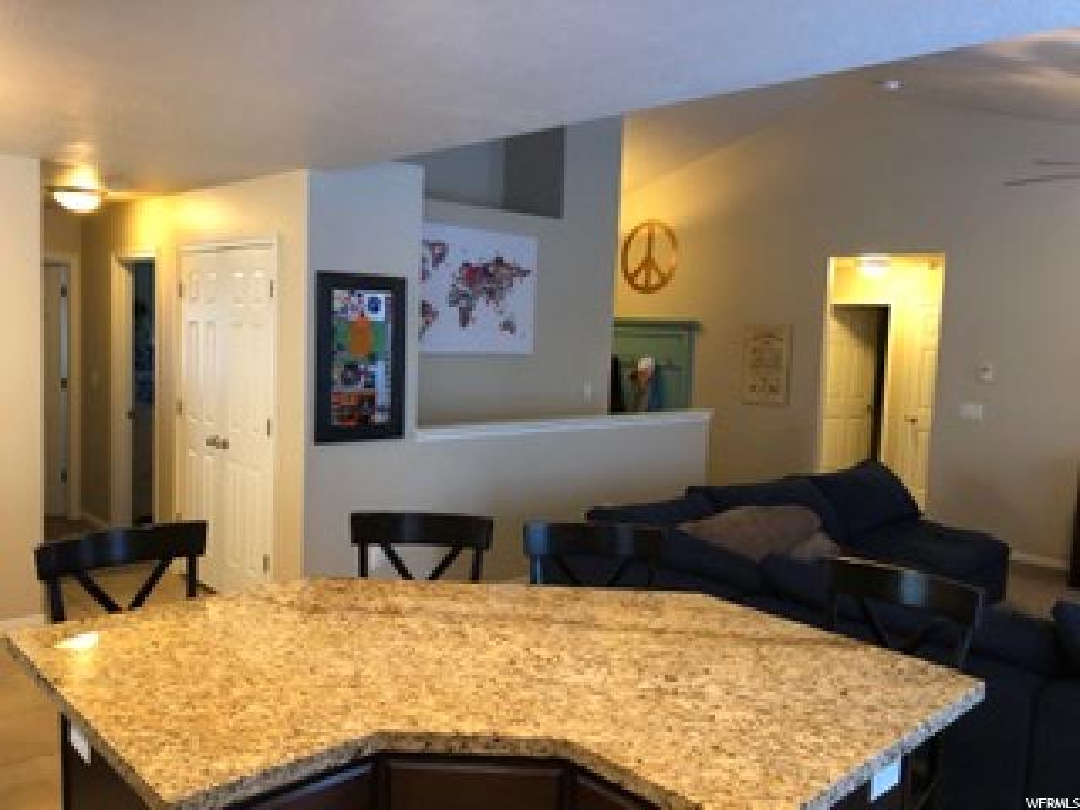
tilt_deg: -3.3
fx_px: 874
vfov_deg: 49.7
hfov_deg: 63.4
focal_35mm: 28
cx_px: 540
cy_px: 405
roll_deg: -2.3
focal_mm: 3.99
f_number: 1.8
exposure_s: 1/15
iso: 64
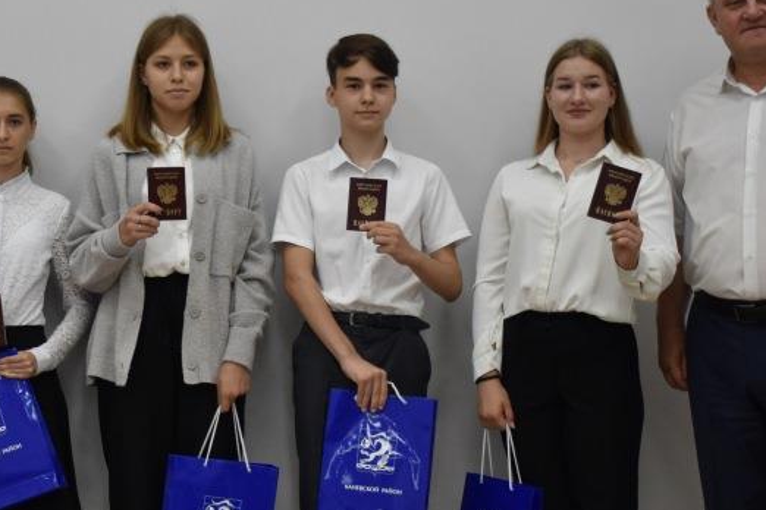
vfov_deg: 13.7
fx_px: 2128
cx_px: 229
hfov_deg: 20.3
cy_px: 270
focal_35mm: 100
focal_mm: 34
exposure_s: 1/200
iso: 800
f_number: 4.2
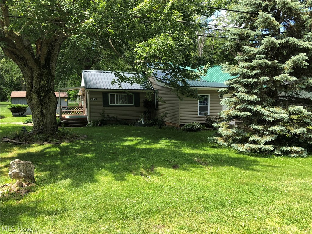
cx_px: 156
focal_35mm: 28
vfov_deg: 49.7
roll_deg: -1.1
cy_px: 117
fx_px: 252
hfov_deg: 63.4
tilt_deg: -6.4
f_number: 1.8
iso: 20
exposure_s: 1/470
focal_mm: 3.99
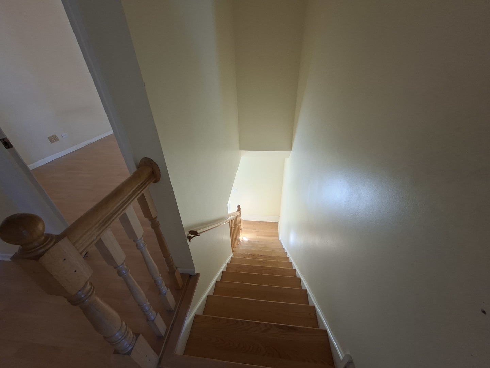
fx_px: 184
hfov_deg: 106.2
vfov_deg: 89.9
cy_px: 184
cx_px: 245
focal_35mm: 13
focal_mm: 1.74
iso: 200
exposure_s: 1/40
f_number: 2.2
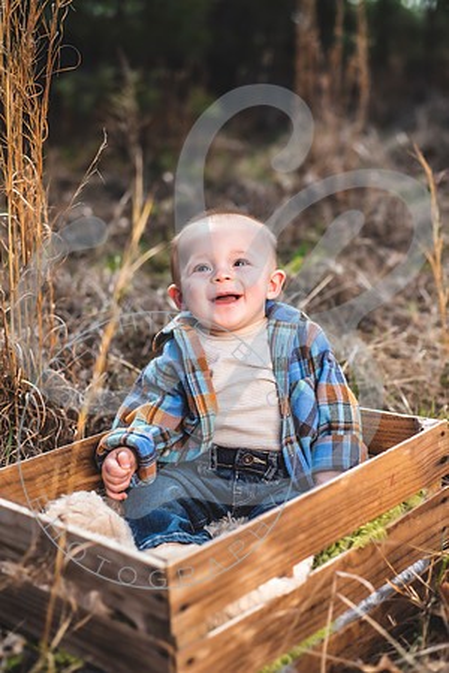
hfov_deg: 27.0
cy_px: 336
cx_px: 224
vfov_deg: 39.6
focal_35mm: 50
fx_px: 935
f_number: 2.8
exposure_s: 1/2000
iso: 100
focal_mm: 50
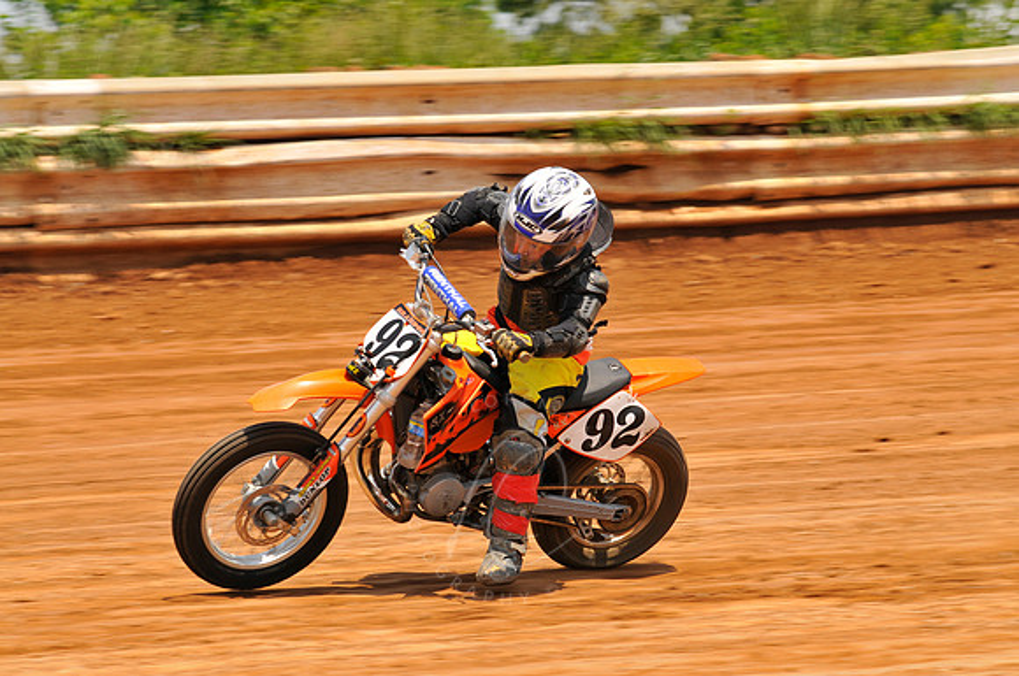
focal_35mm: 202
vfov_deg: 6.8
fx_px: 5724
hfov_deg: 10.2
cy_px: 338
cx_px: 510
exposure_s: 1/400
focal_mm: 135
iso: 200
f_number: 9
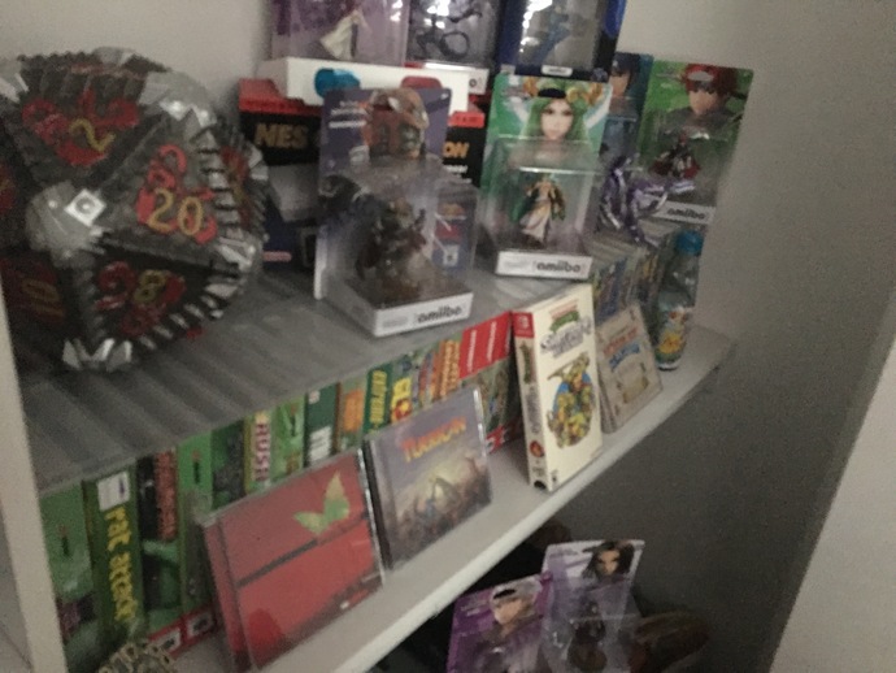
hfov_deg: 61.6
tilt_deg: -26.3
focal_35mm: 29
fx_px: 751
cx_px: 448
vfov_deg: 48.3
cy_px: 336
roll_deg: -6.2
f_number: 2.2
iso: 250
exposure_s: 1/4
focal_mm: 4.15
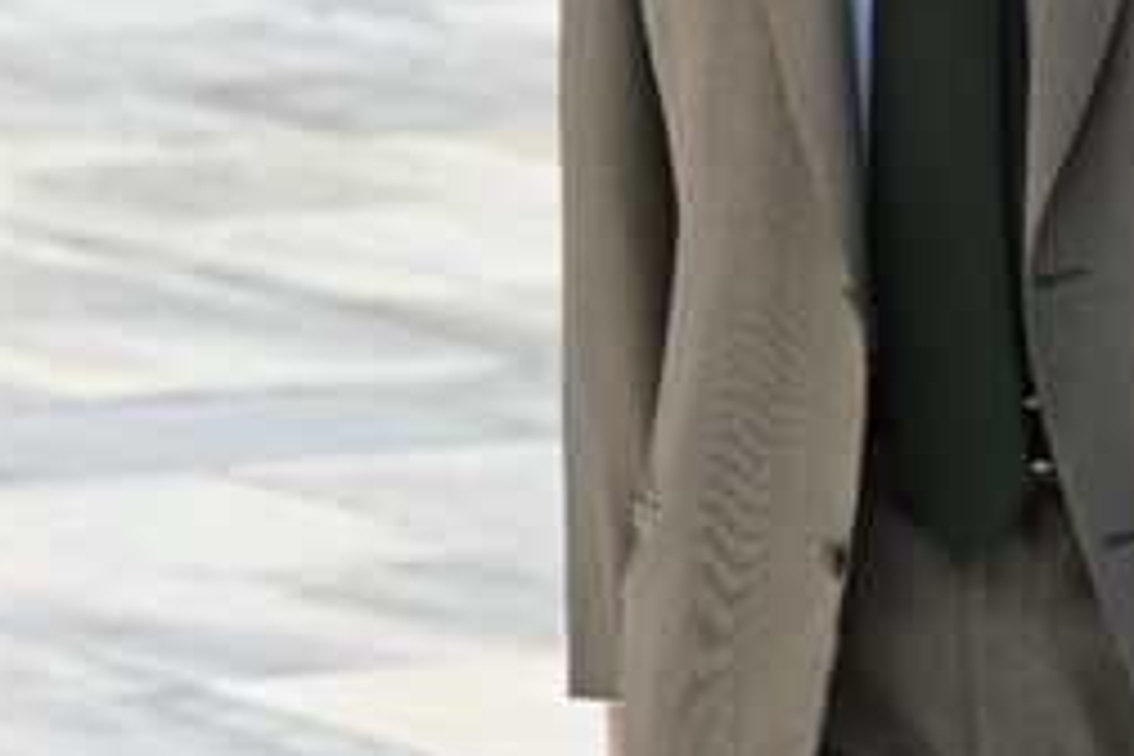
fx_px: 14426
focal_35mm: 458
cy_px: -158
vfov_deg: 3.0
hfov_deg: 4.5
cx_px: 914
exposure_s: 1/400
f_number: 9
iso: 200
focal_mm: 150
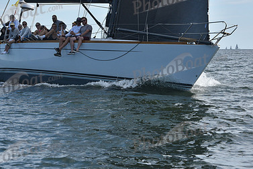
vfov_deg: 9.4
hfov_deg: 14.0
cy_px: 41
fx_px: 1027
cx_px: 98
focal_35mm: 146
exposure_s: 1/1000
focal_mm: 95
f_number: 9
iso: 320
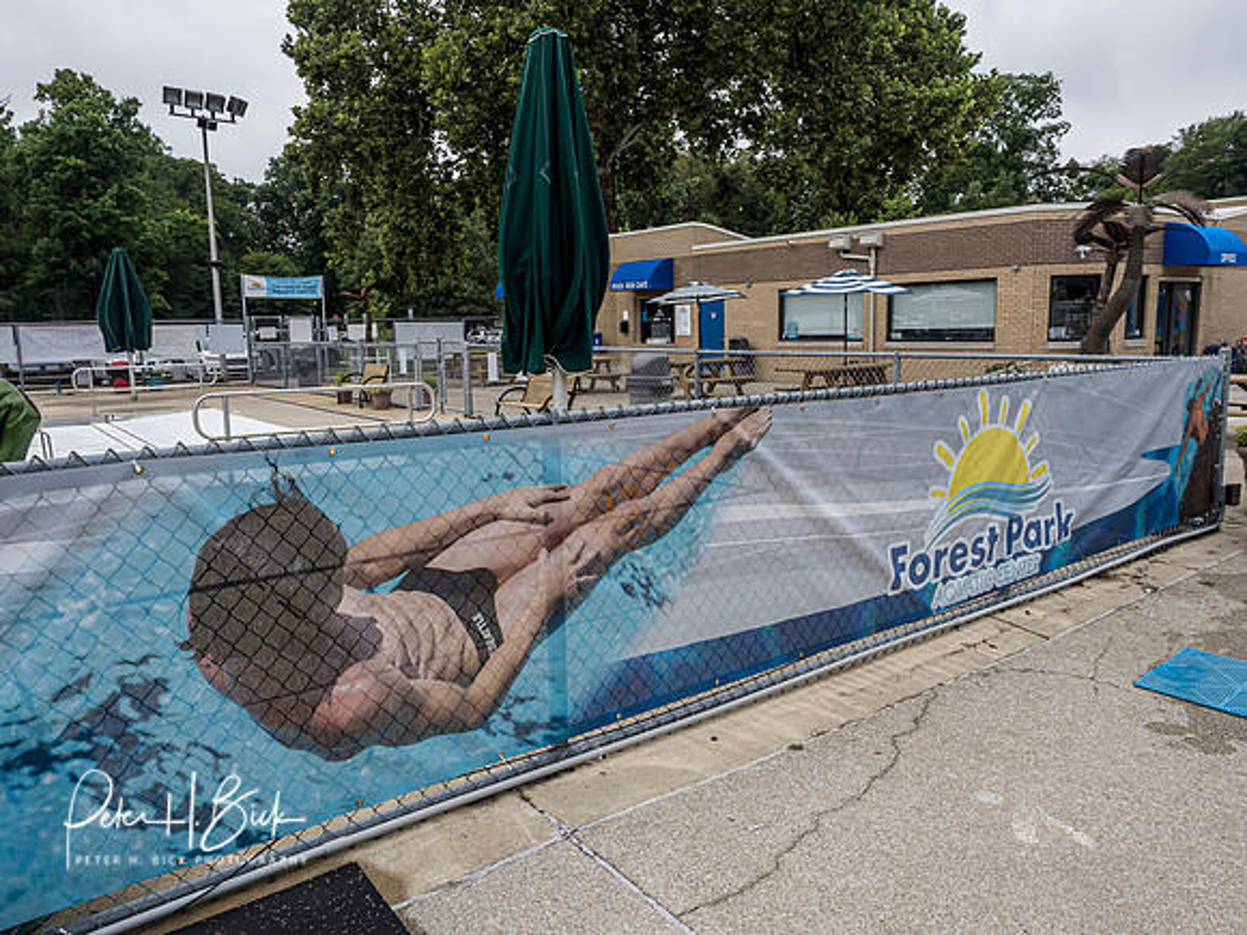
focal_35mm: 24
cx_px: 624
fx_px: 865
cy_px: 468
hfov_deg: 71.6
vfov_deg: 56.8
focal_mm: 12
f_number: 6.3
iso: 250
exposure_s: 1/320
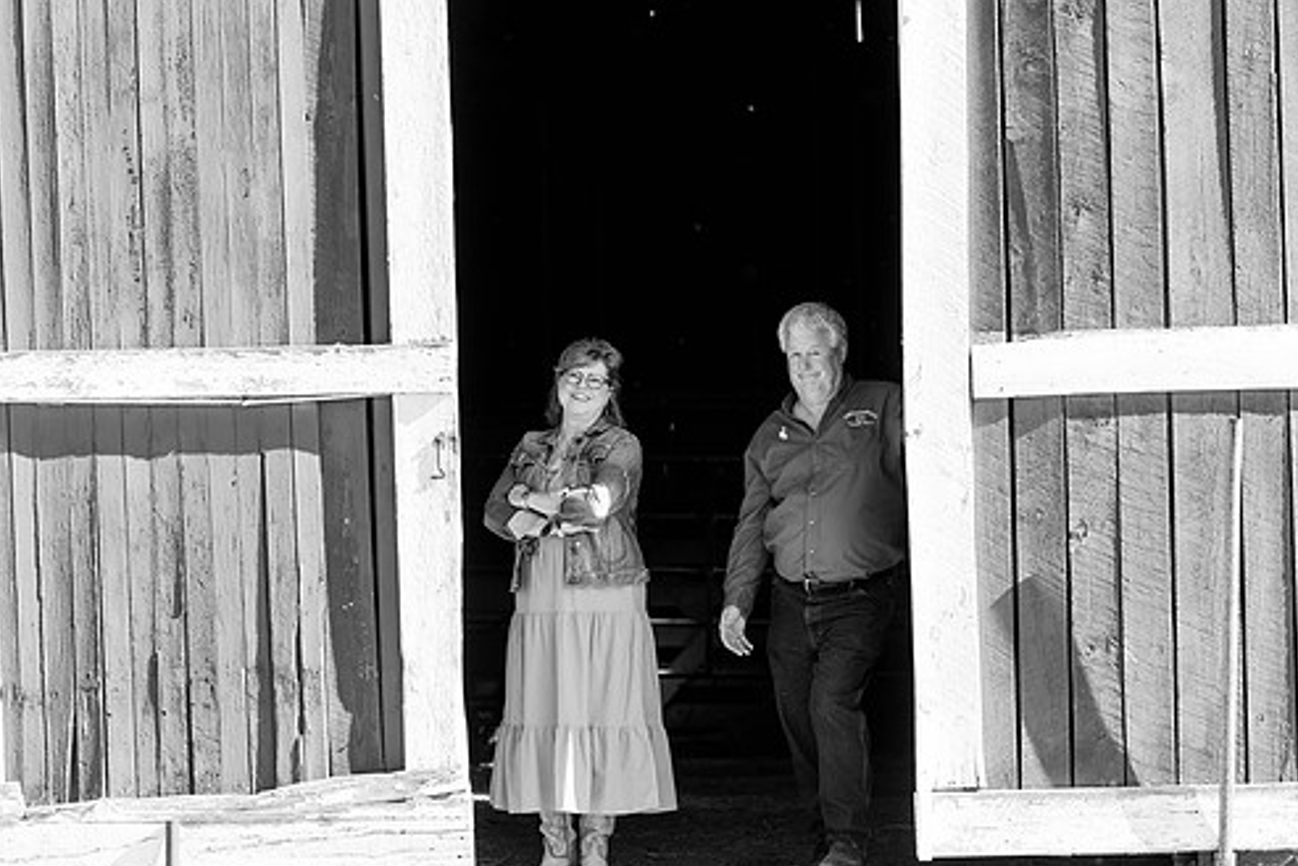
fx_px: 5049
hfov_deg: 14.6
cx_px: 611
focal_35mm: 140
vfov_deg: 9.8
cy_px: 441
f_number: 4.5
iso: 200
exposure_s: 1/250
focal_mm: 119
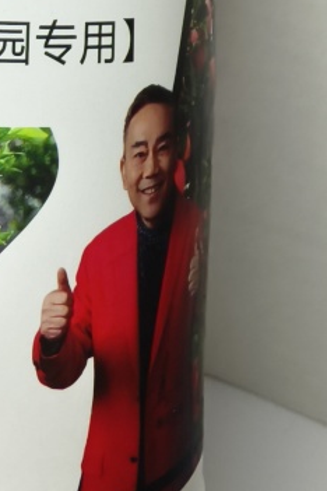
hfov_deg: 17.2
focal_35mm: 79
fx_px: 1076
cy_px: -94
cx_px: 70
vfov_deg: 23.5
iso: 50
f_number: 2
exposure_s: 1/125
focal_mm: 2.32
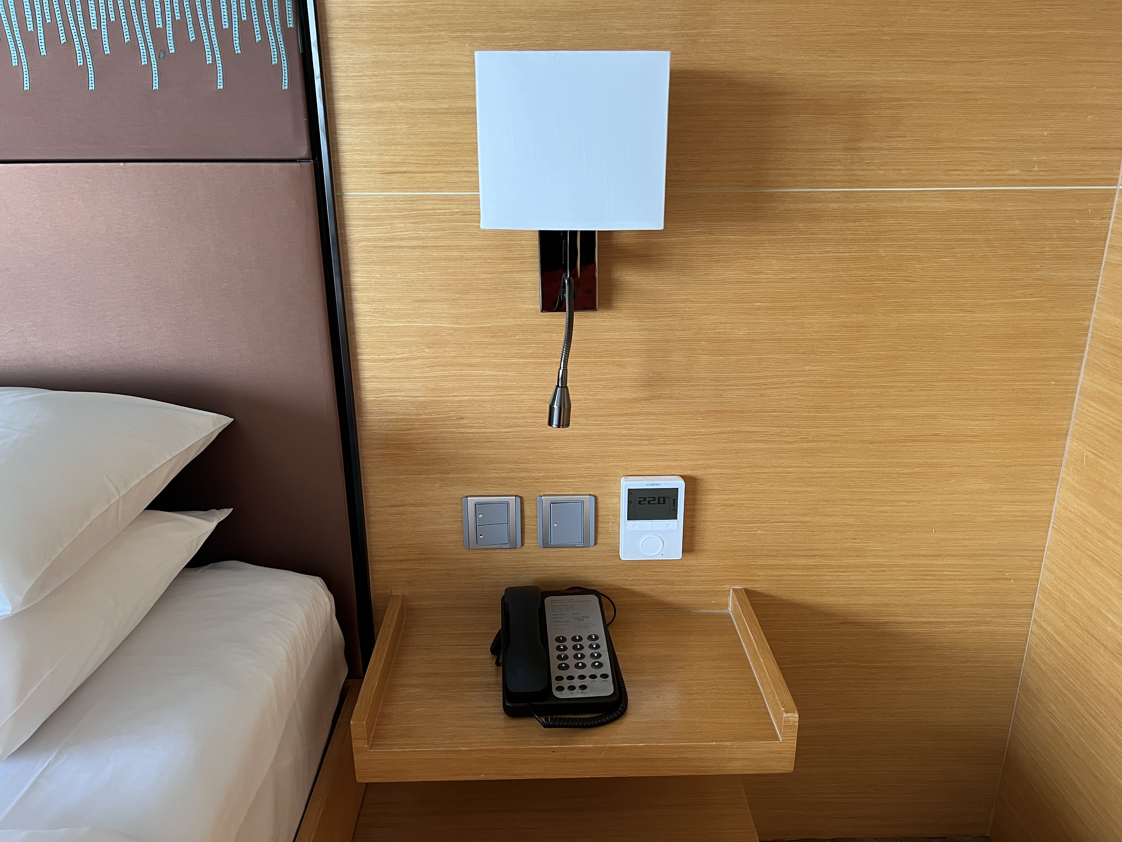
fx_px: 843
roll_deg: +1.0
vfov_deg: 53.1
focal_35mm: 26
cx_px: 561
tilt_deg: -19.1
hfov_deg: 67.3
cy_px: 421
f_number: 1.5
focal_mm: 5.7
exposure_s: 1/50
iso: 160
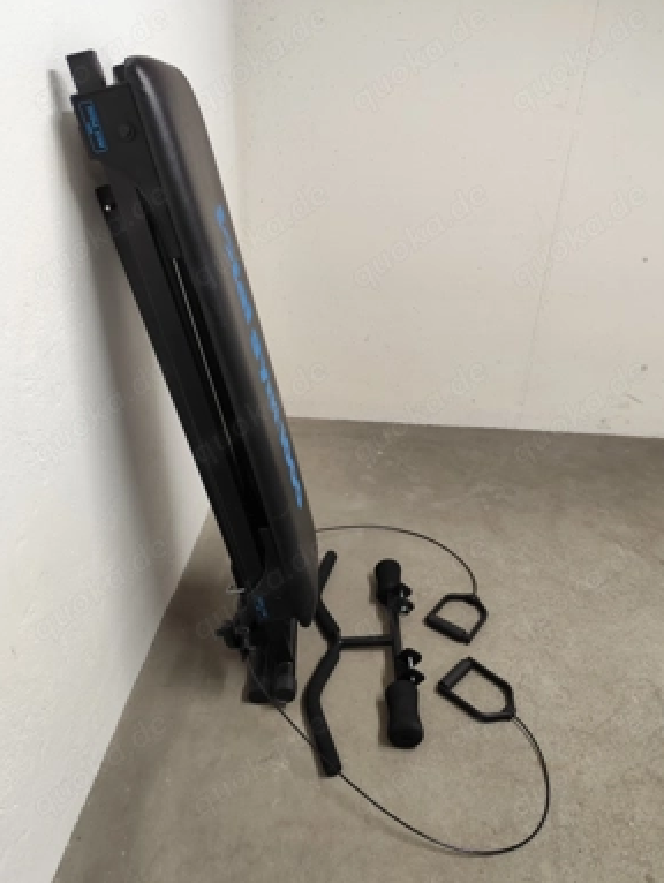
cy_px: 447
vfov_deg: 71.5
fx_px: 613
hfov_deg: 56.9
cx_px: 344
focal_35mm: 24
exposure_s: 1/50
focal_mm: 6.19
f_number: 1.65
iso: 1000
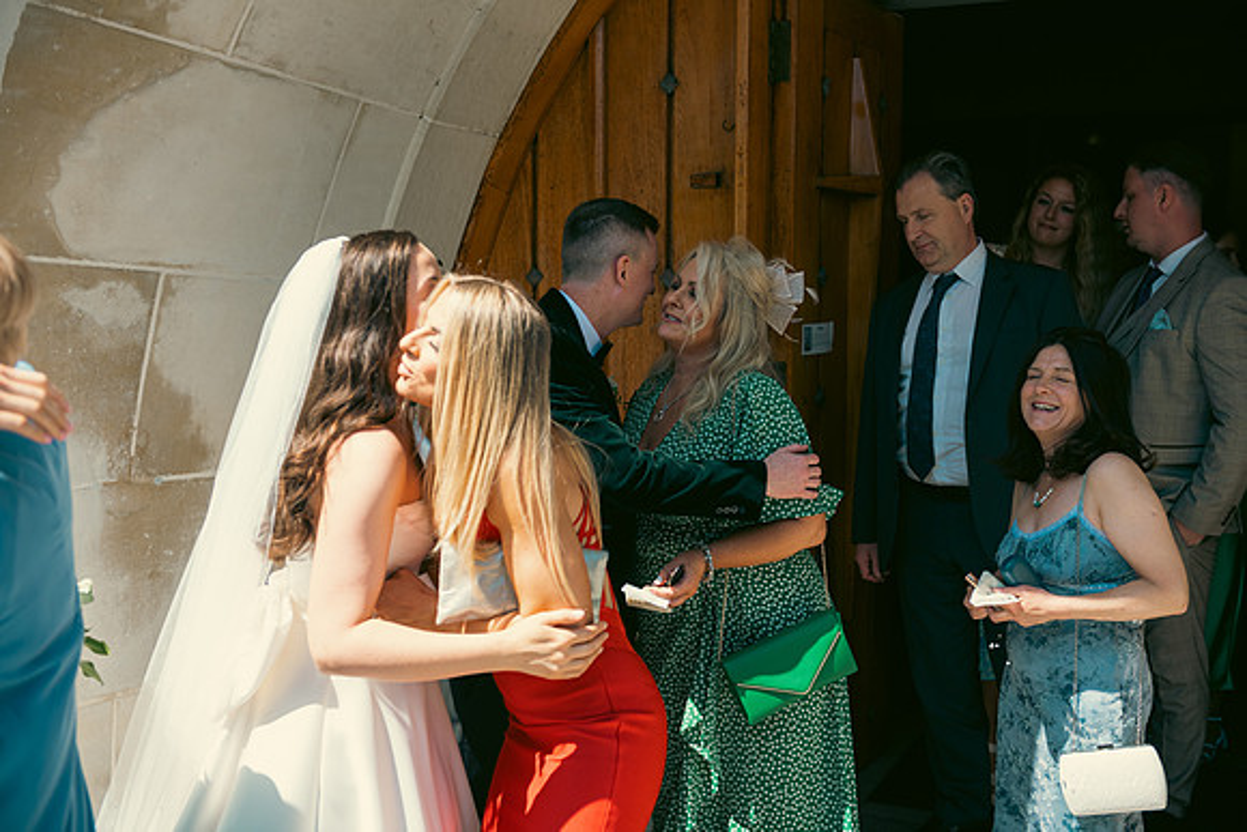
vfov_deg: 33.4
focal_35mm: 40
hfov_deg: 48.4
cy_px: 416
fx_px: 1386
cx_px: 624
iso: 100
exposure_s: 1/640
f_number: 3.5
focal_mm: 40
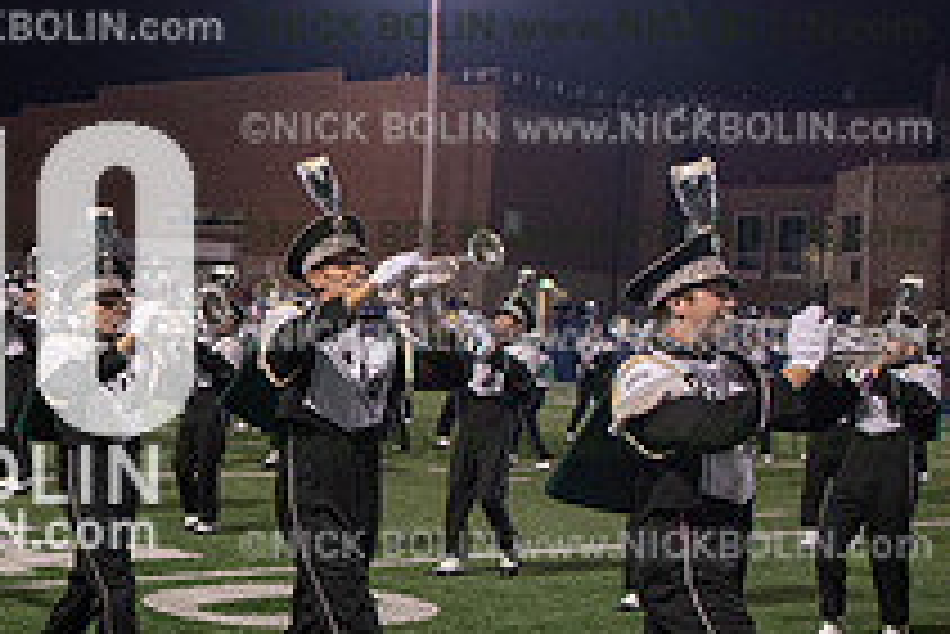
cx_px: -126
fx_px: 1743
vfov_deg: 20.6
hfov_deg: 27.6
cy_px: 339
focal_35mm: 66
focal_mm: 24
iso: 3200
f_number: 3.2
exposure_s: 1/500
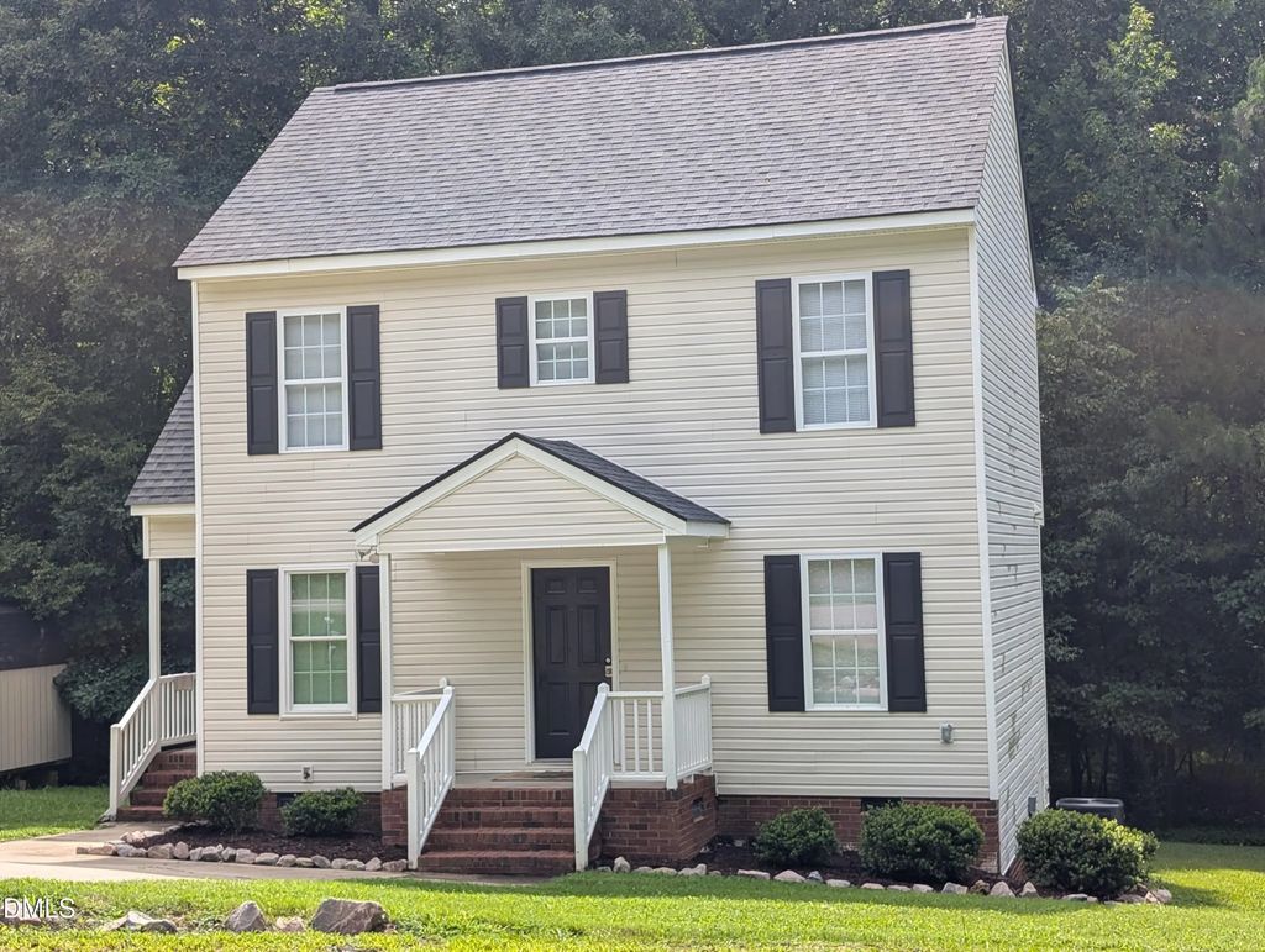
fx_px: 1793
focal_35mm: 49
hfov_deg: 38.9
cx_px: 632
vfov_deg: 29.7
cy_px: 476
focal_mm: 6.9
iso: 18
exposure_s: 1/354
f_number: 1.68
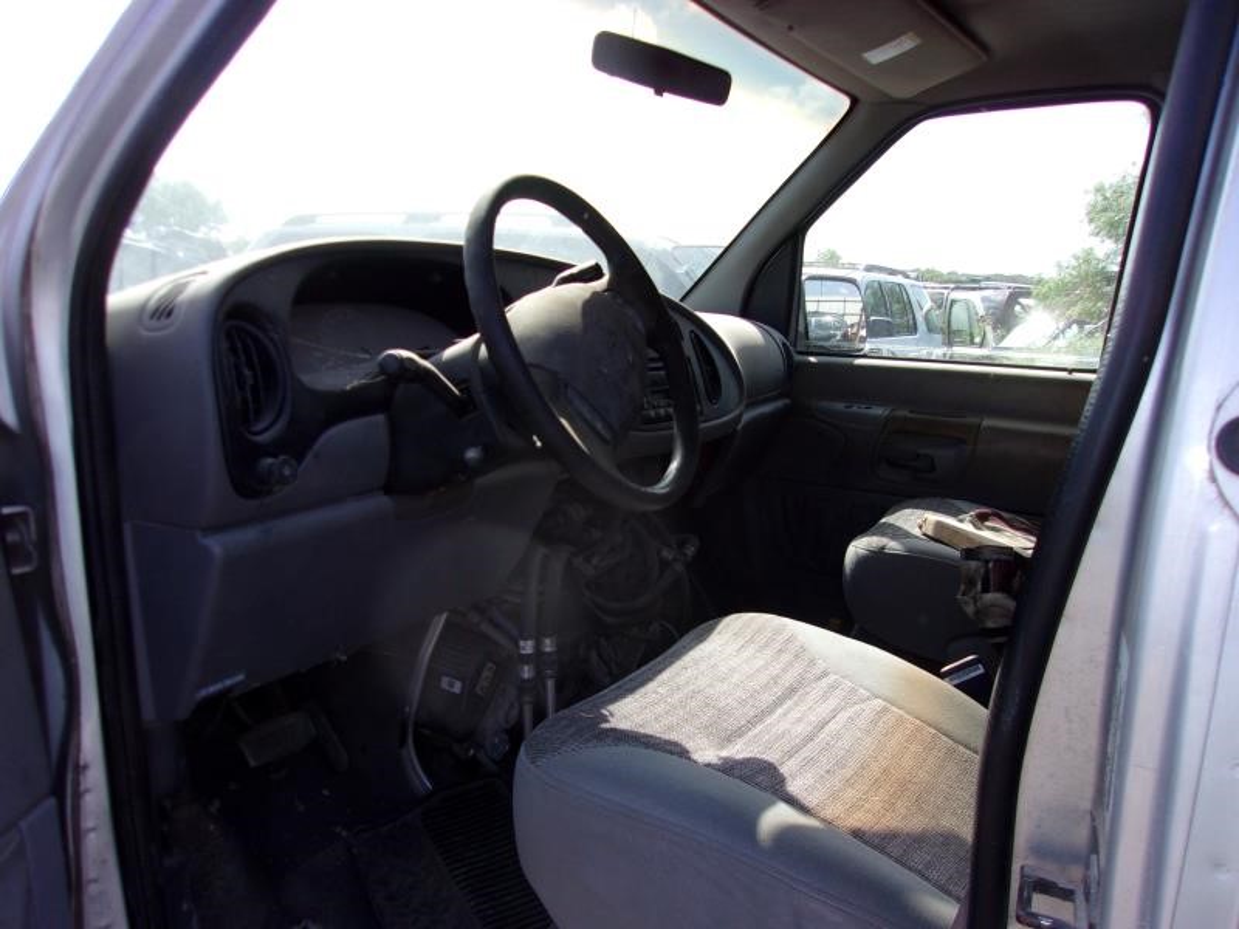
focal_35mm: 27
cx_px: 620
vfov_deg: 51.4
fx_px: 966
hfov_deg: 65.3
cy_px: 464
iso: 80
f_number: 3
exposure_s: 1/400
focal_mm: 4.9
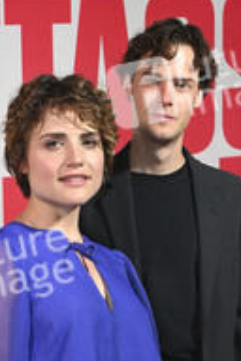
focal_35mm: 77
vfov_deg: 25.0
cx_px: 32
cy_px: 367
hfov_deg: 17.5
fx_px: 773
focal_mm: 37
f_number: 7.1
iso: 2000
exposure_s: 1/200
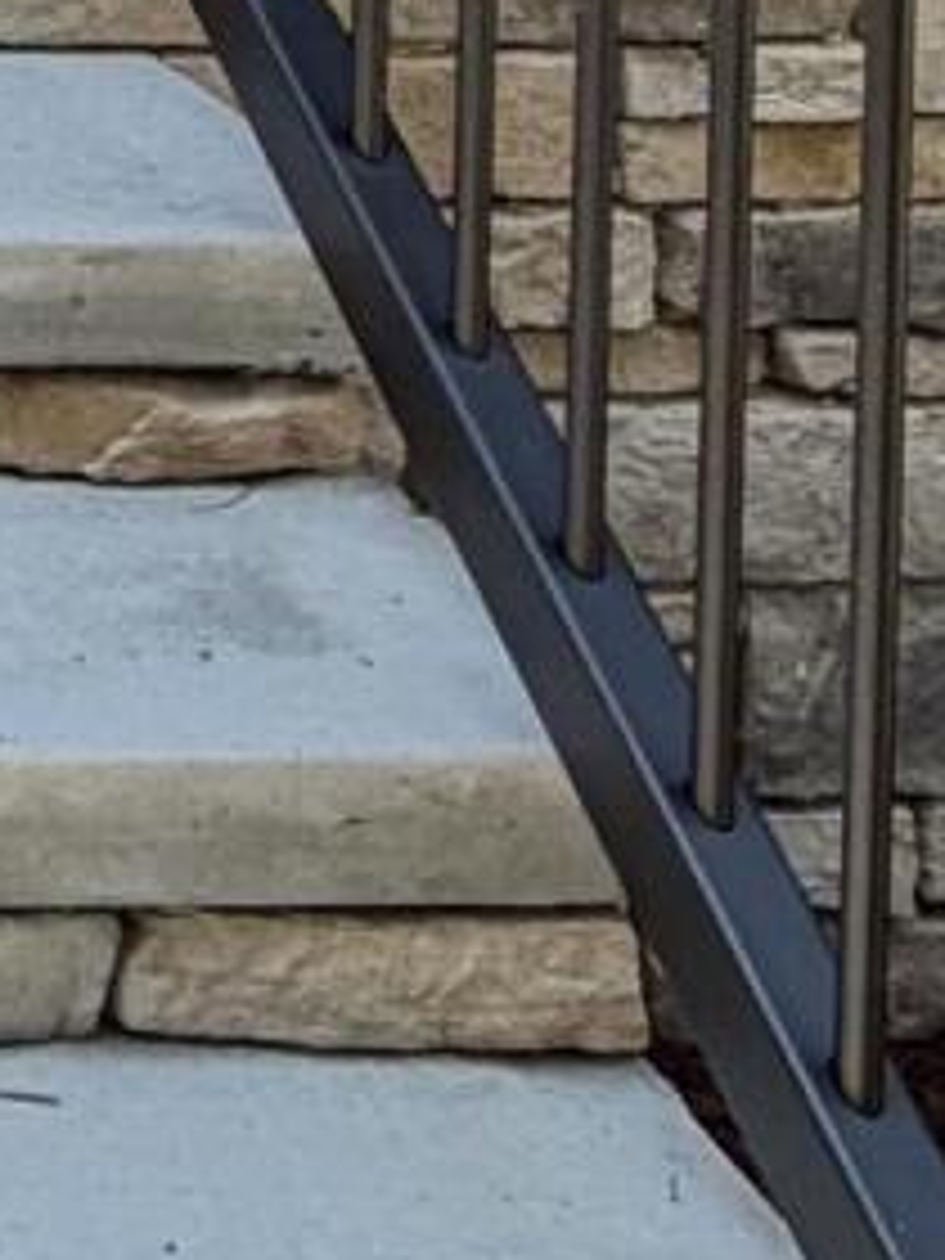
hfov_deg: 11.8
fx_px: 3640
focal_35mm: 100
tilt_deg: -1.4
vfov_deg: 16.6
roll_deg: +0.0
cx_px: -1400
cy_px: -958
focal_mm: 2.22
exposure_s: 1/502
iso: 50
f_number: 2.2
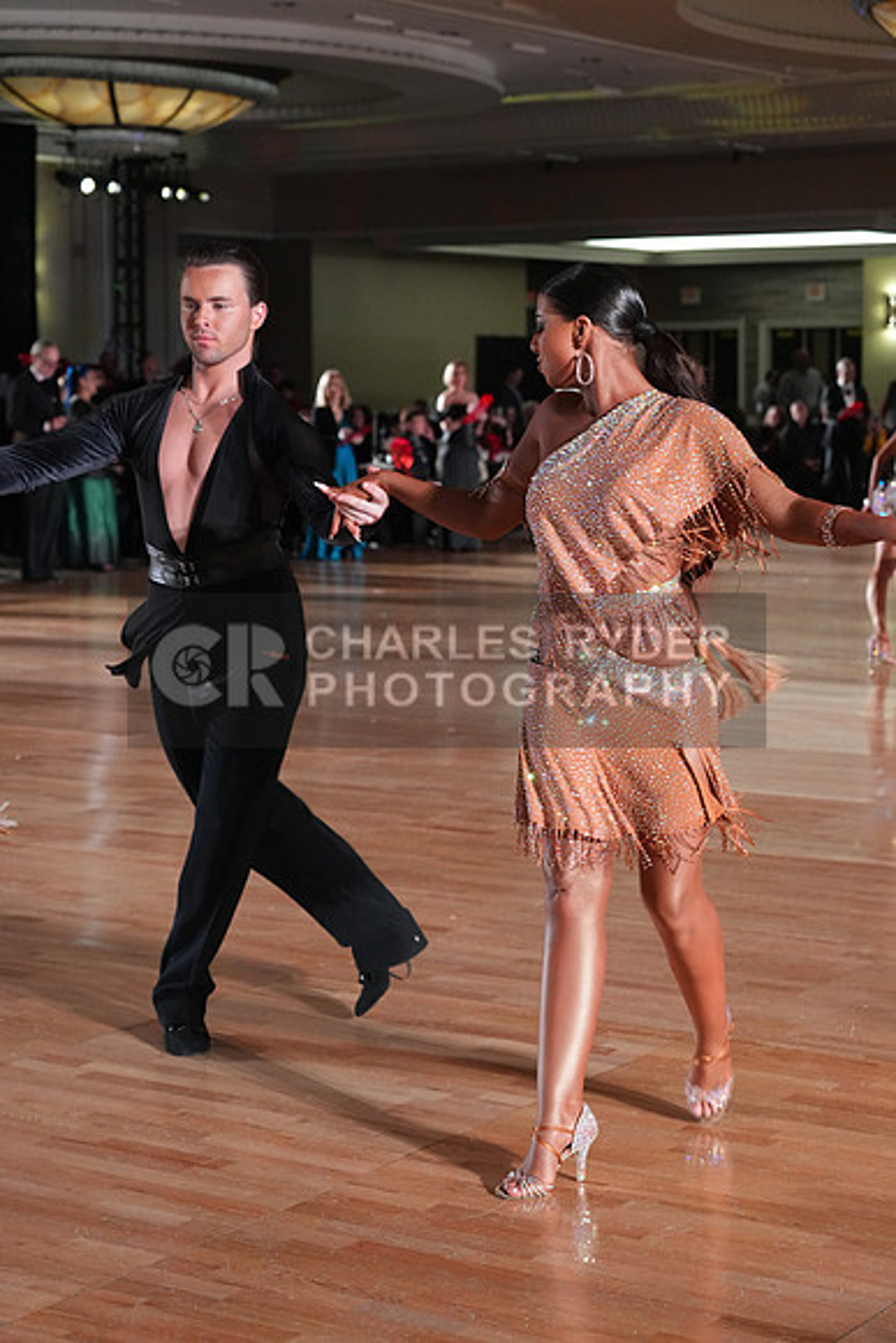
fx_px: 2612
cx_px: 448
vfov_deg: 28.8
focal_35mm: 70
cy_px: 672
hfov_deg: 19.5
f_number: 5.6
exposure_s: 1/200
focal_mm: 70
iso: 4000
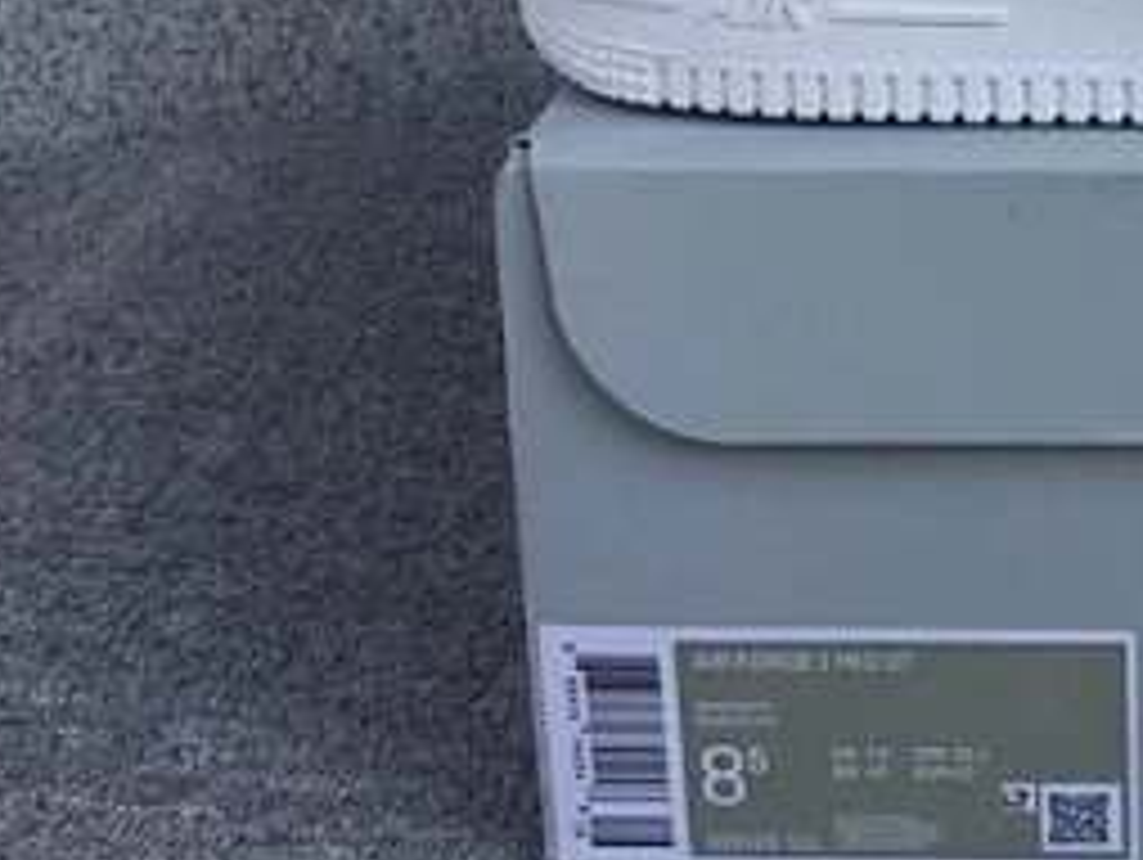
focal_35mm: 78
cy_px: -167
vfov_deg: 18.0
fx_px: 2578
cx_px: 1368
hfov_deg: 23.0
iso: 25
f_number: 2.4
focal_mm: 3.3
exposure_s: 1/741
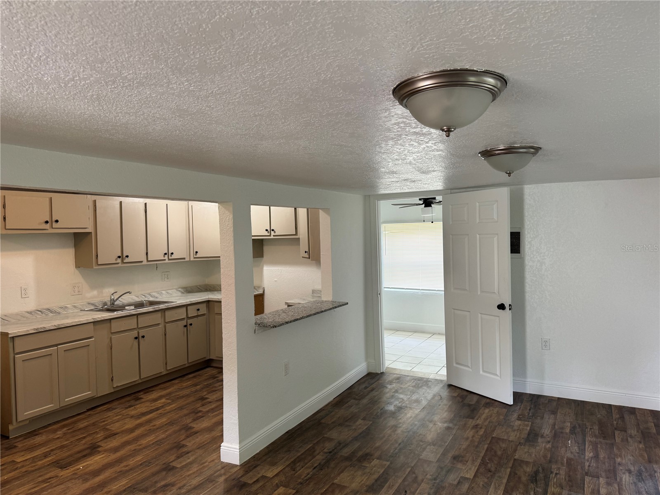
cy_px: 248
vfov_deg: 56.8
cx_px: 330
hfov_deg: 71.6
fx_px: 458
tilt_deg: -2.7
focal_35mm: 24
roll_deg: +0.4
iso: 100
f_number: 1.78
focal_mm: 6.76
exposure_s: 1/60
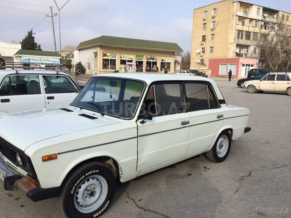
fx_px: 244
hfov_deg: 61.7
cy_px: 109
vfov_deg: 48.2
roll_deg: -0.5
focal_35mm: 29
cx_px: 146
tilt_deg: -7.7
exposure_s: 1/1786
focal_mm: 4.15
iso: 32
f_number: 2.2
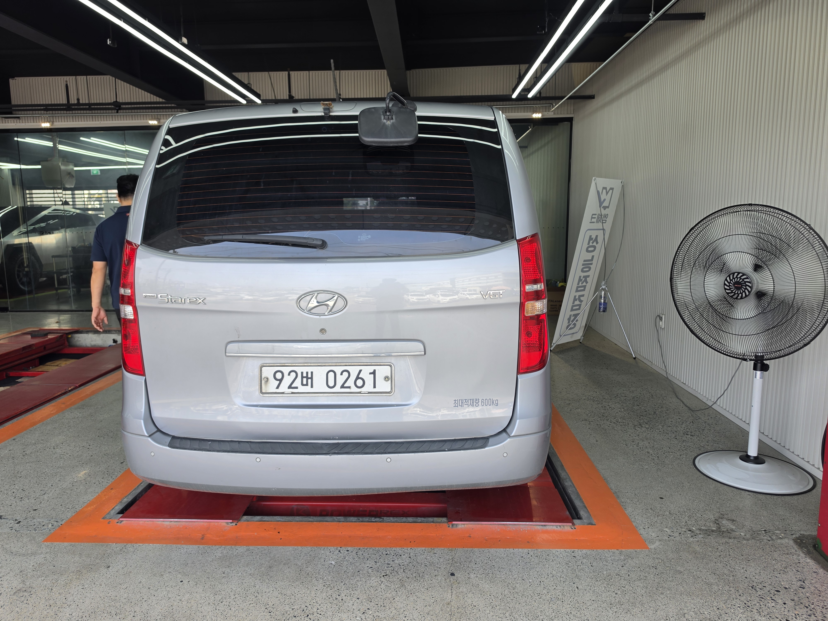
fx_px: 550
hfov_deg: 73.9
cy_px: 310
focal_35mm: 23
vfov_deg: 58.9
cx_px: 414
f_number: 1.4
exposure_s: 1/359
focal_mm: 6.5
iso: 25
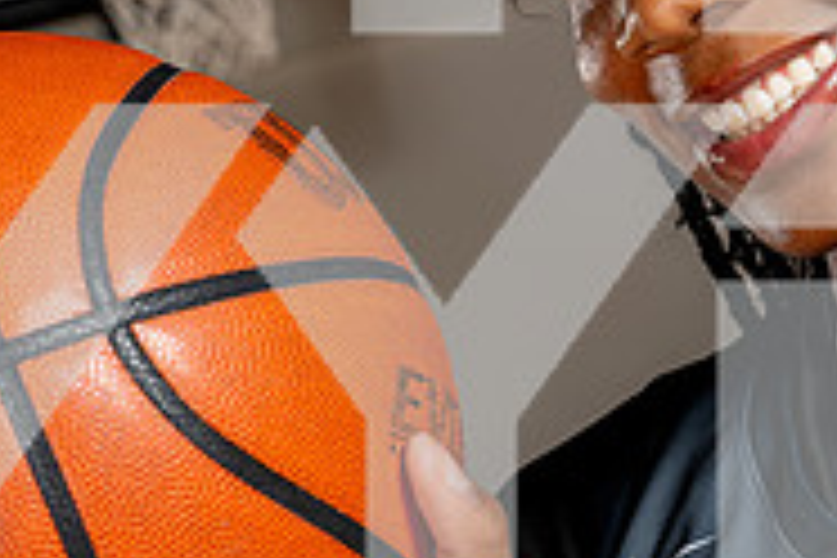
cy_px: 344
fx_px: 3046
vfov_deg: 10.5
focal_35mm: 131
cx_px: 630
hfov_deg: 15.6
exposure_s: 1/250
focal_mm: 42
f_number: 5.6
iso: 200
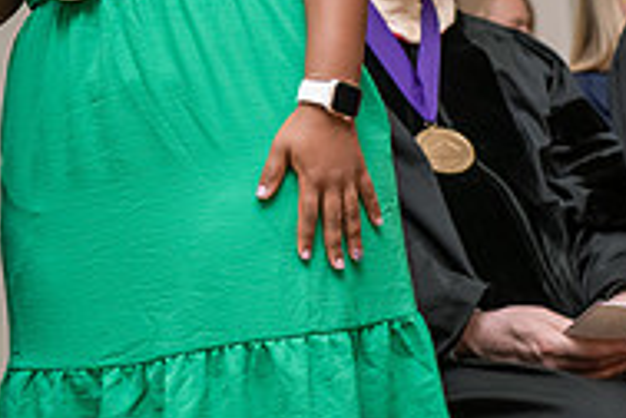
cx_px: -86
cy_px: -201
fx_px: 3530
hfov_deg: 10.0
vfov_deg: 6.7
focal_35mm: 203
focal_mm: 66
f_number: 4.5
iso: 1250
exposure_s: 1/200
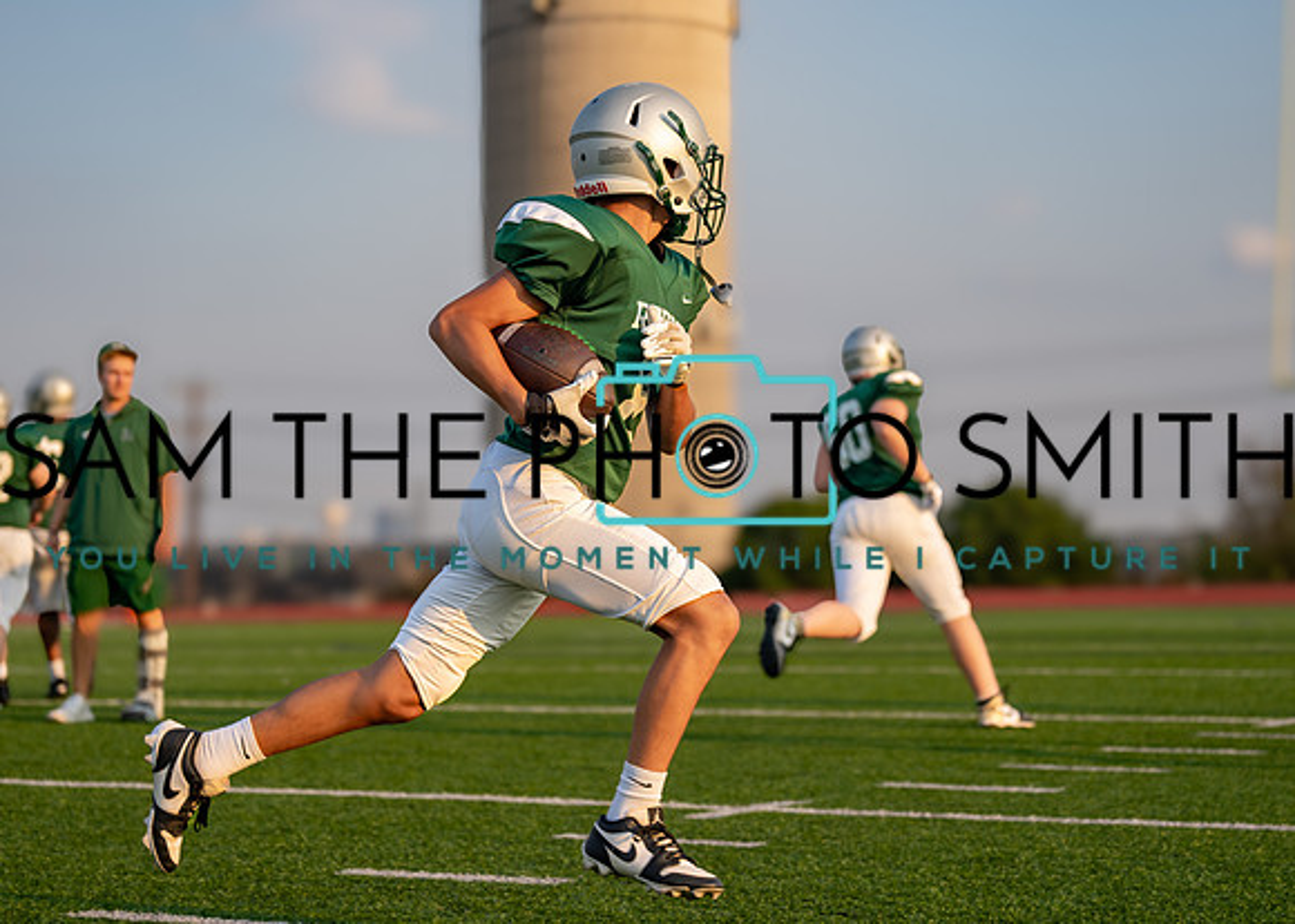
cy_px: 473
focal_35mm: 77
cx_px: 636
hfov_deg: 25.7
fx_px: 2844
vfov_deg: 18.5
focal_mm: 70
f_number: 2.8
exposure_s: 1/1250
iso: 160
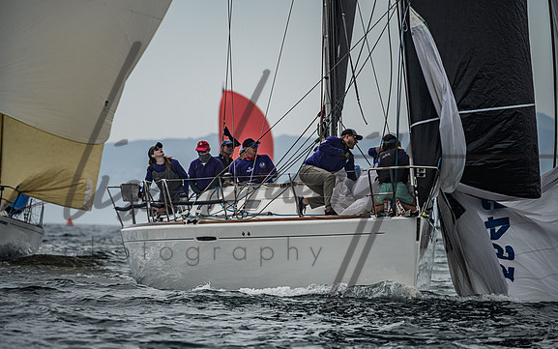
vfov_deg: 3.2
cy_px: 179
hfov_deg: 5.1
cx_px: 279
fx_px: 6237
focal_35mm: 410
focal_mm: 400
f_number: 8
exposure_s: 1/3200
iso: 400
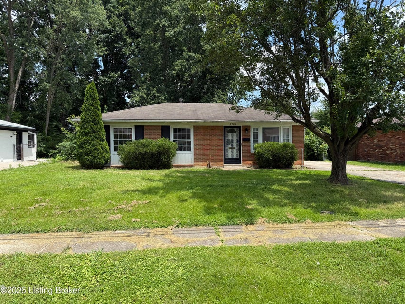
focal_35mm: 24
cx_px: 202
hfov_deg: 71.6
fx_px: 281
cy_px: 152
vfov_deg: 56.8
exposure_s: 1/2703
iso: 80
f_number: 1.78
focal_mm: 6.76
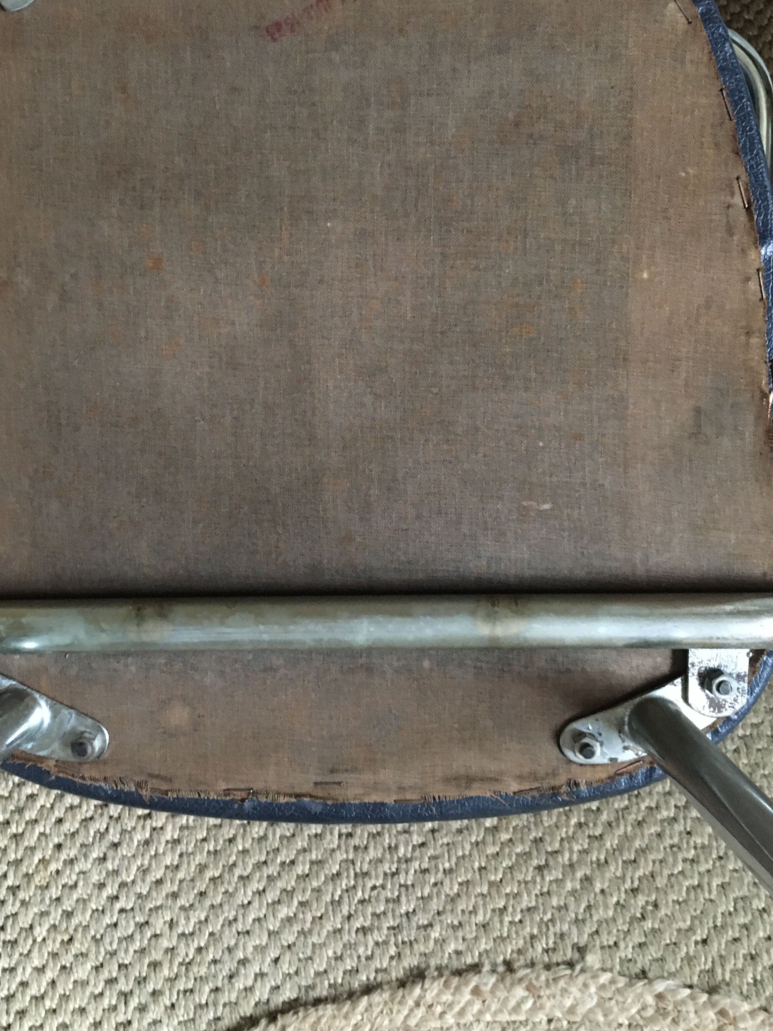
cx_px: 334
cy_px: 437
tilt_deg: -67.9
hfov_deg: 37.7
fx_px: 1131
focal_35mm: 38
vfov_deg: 48.8
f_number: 2.2
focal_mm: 4.15
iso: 400
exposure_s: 1/17
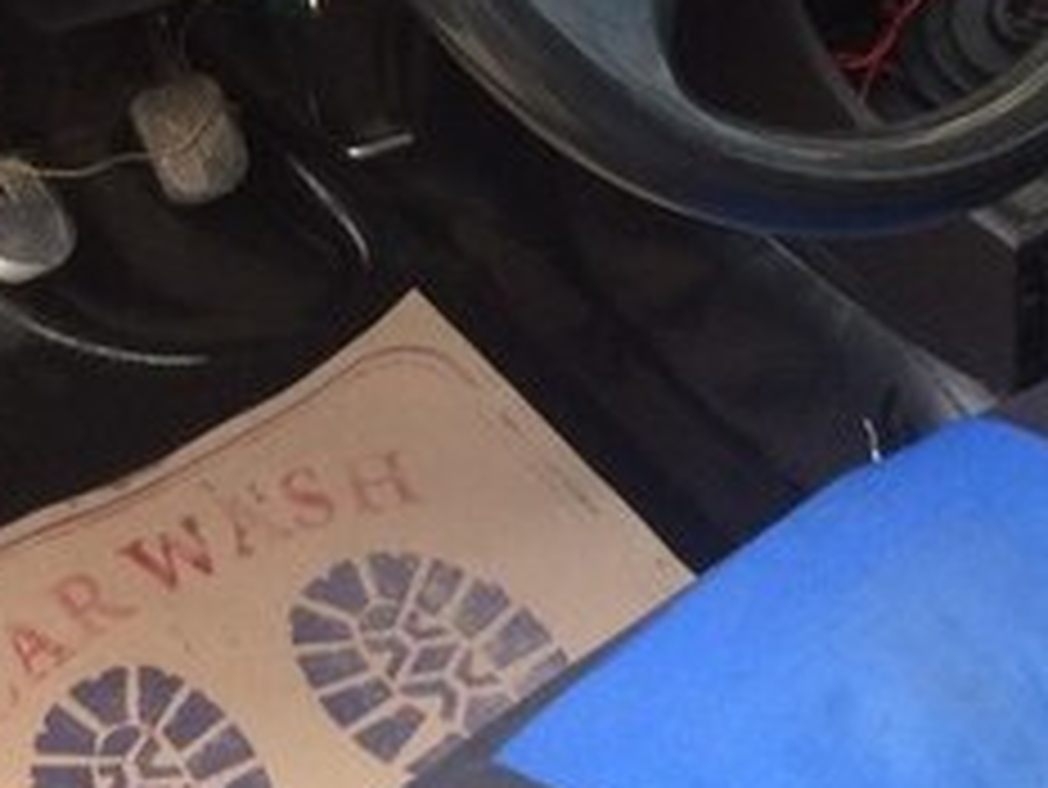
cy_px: -236
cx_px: 481
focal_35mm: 82
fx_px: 2484
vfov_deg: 17.0
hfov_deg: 23.8
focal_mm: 4.15
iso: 125
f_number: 2.2
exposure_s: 1/33
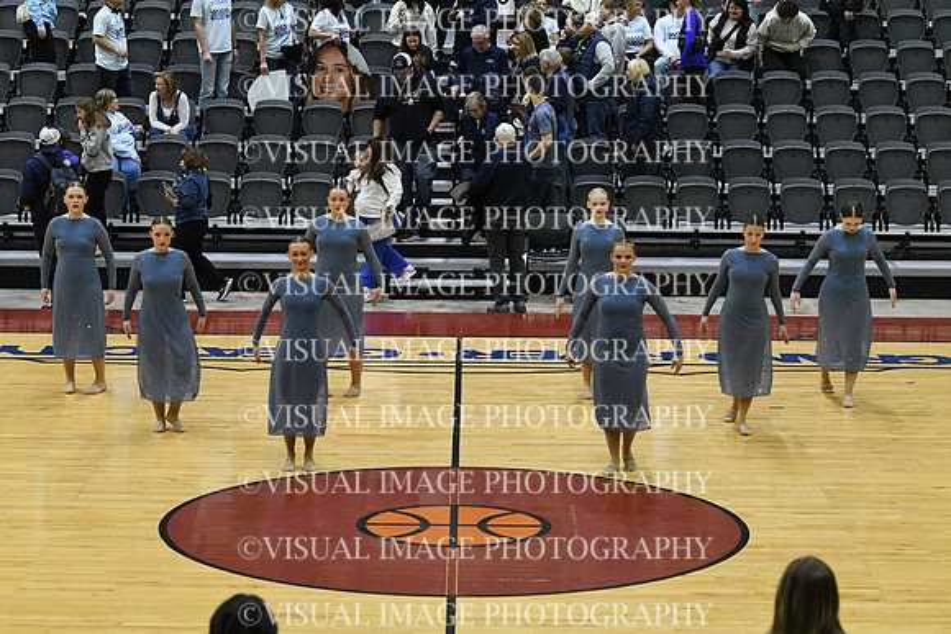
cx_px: 476
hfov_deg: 19.5
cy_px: 317
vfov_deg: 13.0
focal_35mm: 105
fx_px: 2774
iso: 5000
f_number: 4
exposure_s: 1/500
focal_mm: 70
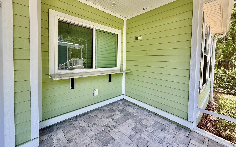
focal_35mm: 15
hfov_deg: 101.5
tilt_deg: -1.5
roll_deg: -2.3
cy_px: 63
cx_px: 117
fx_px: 96
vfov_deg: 74.3
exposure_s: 1/99
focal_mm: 2.22
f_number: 2.2
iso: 50
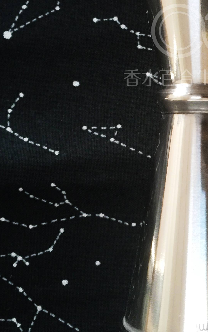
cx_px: 203
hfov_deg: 21.6
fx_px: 526
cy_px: 138
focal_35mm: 58
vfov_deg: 35.0
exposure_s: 1/30
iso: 160
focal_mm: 4.15
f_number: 2.2
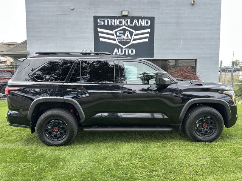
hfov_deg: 71.6
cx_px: 121
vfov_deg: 56.8
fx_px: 168
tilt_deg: -3.1
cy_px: 90
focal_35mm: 24
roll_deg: +0.8
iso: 80
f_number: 1.78
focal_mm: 6.86
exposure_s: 1/401
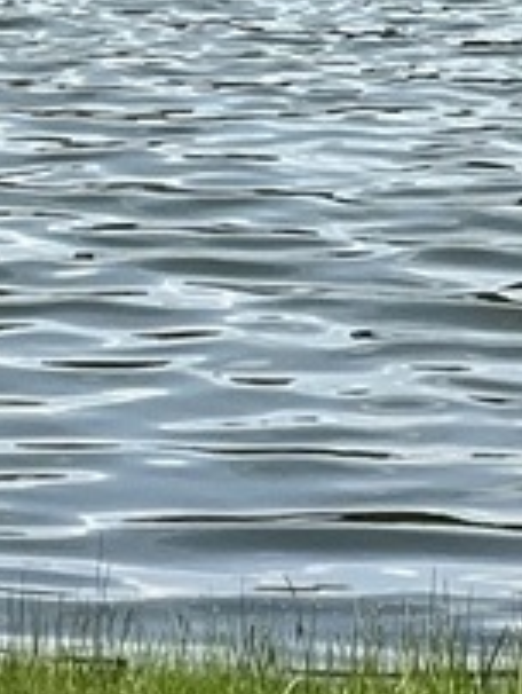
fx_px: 8246
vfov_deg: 4.7
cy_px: -983
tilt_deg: -3.4
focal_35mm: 411
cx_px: 52
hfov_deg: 3.6
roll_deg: -0.5
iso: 32
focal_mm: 9
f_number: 2.8
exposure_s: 1/847
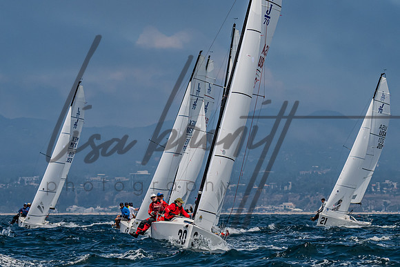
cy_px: 201
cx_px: 146
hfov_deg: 8.0
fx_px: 2863
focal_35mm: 258
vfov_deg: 5.3
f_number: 6.3
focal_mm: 135
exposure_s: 1/3200
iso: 400
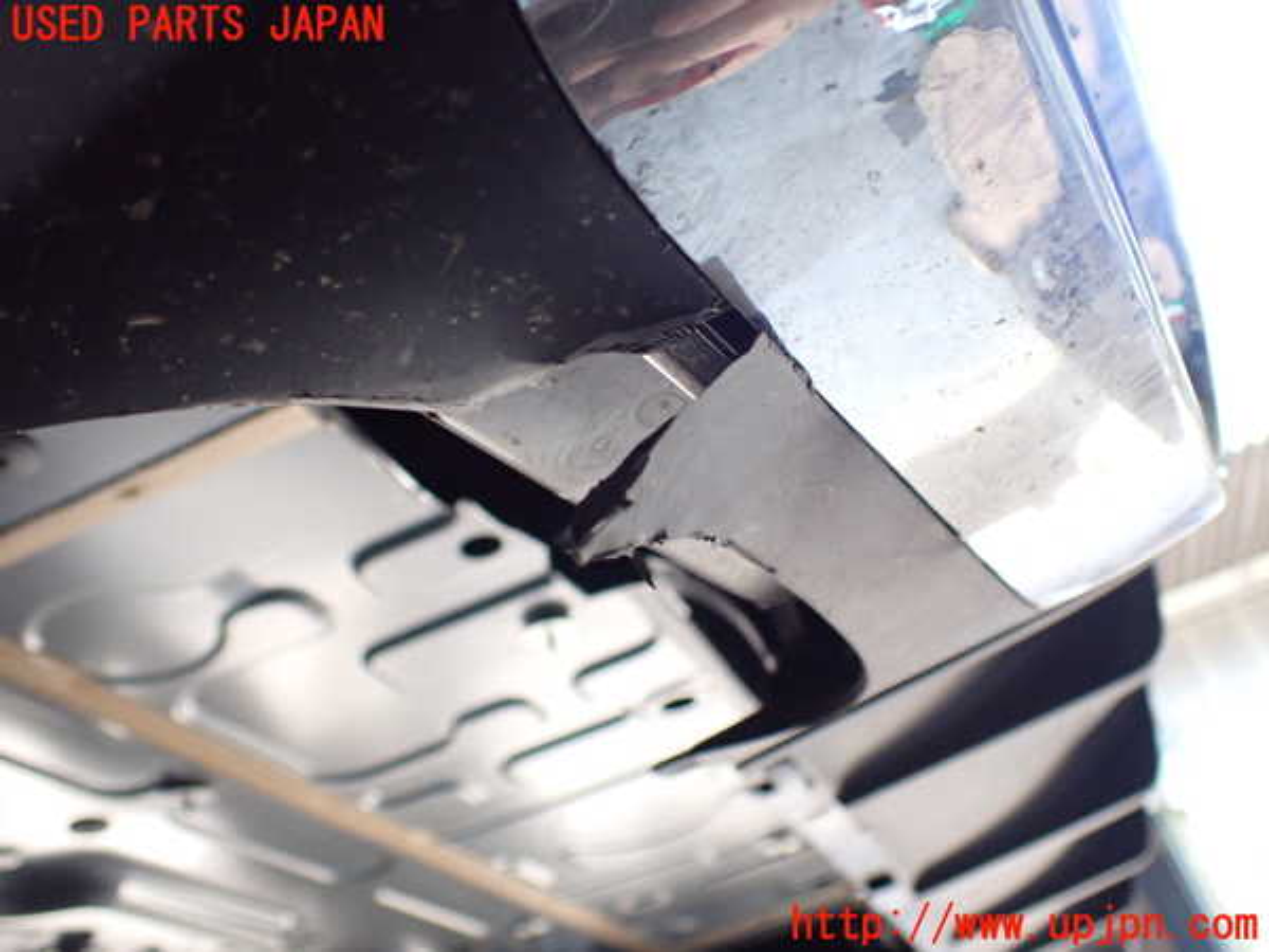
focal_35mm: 30
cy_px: 476
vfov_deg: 46.8
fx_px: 1100
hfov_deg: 60.0
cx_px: 634
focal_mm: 5.4
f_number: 2.3
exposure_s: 1/125
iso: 800
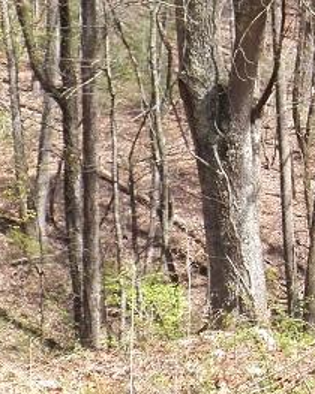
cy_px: 55
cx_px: 506
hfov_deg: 13.7
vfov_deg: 18.2
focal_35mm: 104
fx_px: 1213
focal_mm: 4.9
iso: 125
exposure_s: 1/500
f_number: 4
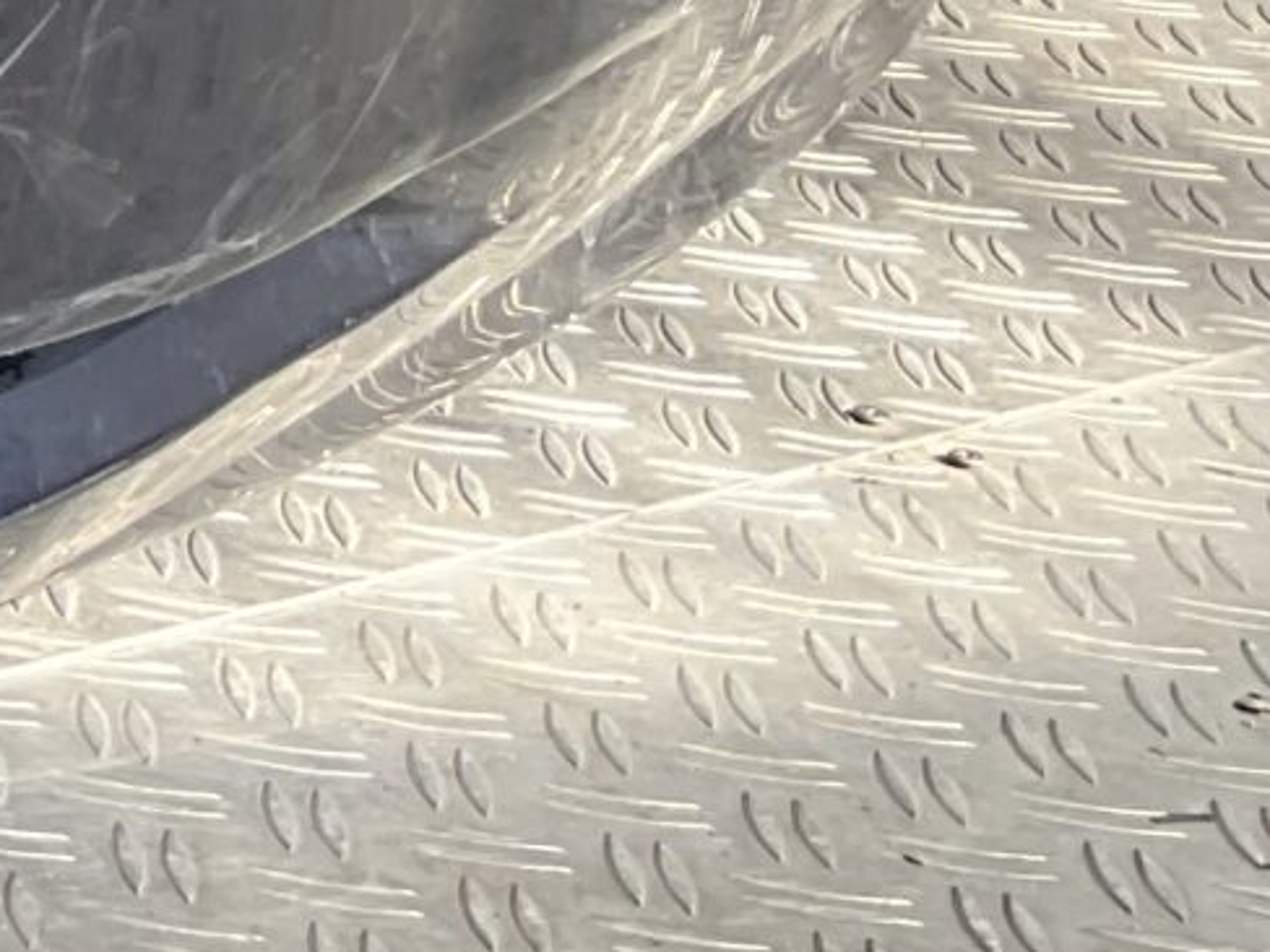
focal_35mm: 152
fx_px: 5577
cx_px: -1928
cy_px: -341
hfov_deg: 10.8
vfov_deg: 9.6
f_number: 1.8
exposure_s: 1/144
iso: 16
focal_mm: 3
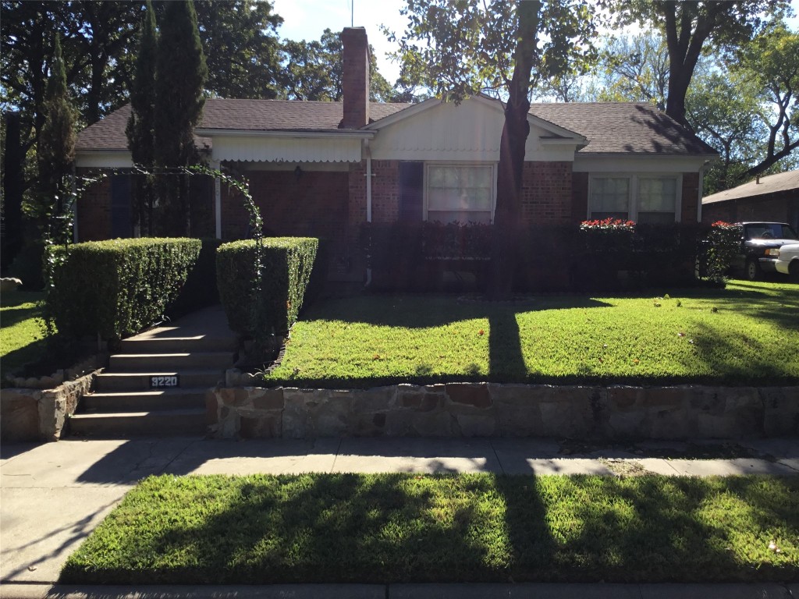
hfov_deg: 58.4
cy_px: 300
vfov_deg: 45.4
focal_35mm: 31
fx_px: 716
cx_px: 400
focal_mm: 3.3
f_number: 2.4
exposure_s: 1/599
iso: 25
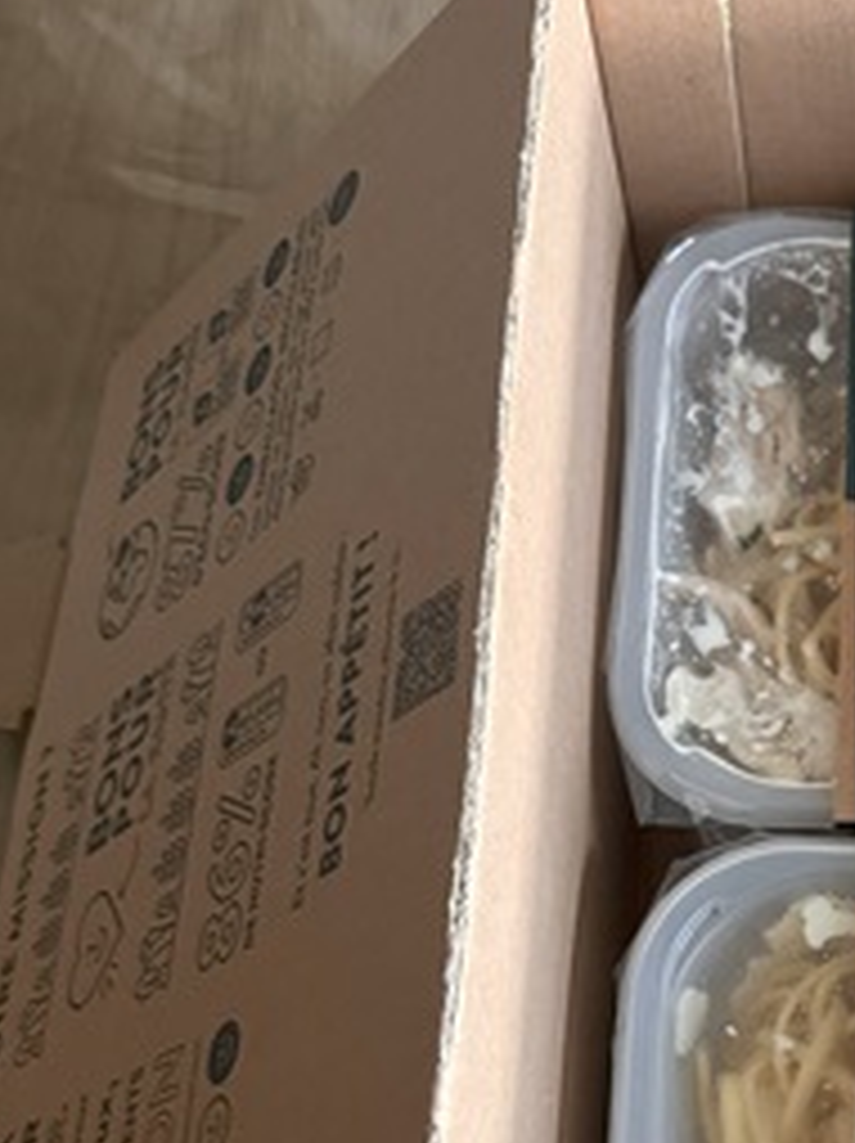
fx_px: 2078
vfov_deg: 29.9
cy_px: 950
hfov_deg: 21.1
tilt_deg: -67.6
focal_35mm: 63
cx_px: 1116
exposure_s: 1/60
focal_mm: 6.76
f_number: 1.78
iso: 640
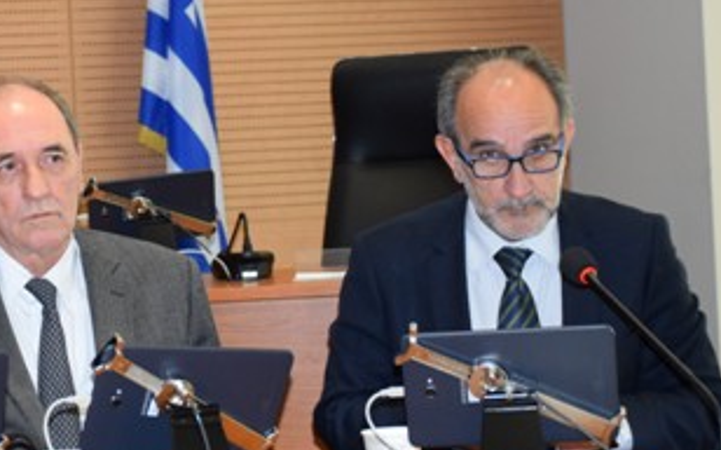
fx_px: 2435
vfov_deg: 10.5
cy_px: 157
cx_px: 41
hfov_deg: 16.6
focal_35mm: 124
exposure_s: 1/80
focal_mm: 38
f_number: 4.5
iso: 800
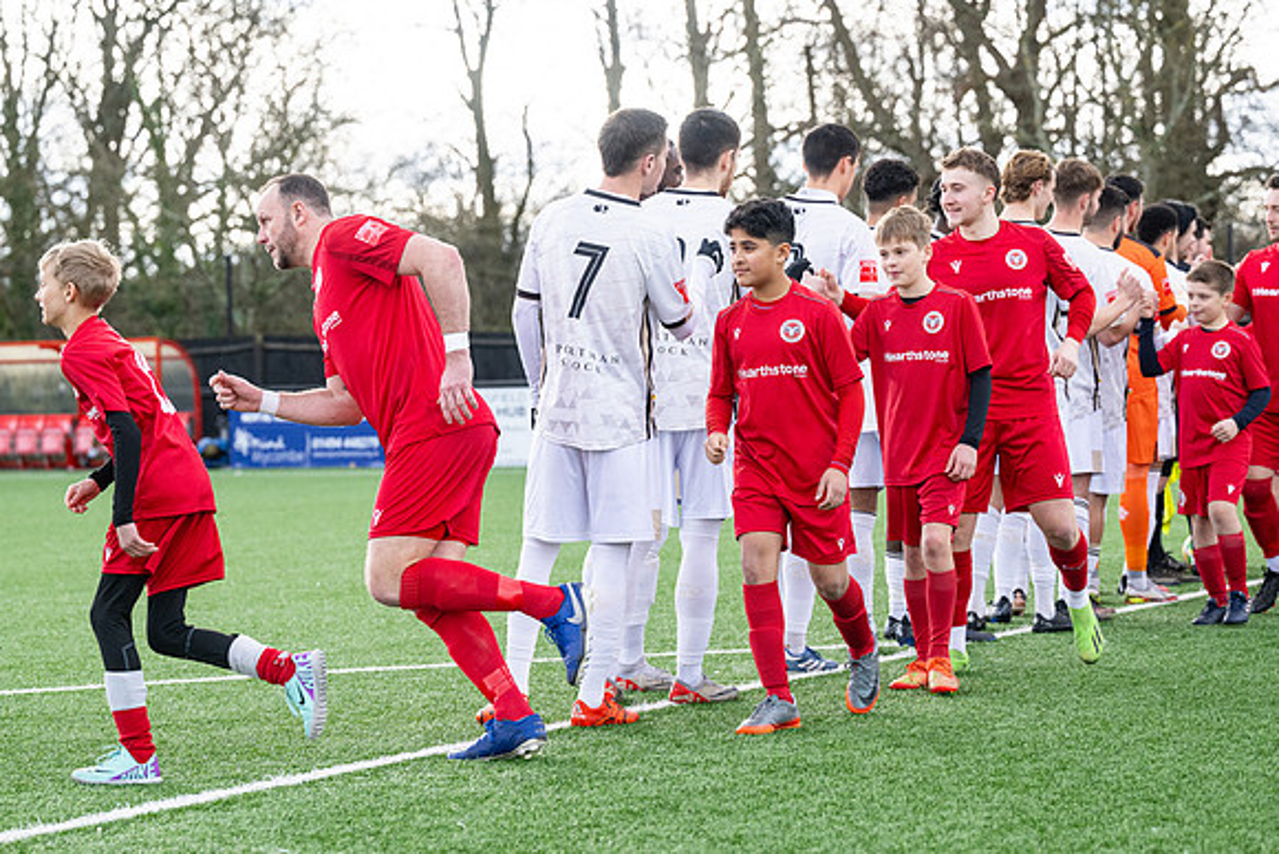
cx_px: 646
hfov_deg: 21.3
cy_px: 446
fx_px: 3397
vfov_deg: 14.3
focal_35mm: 96
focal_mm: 89
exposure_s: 1/1600
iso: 800
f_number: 4
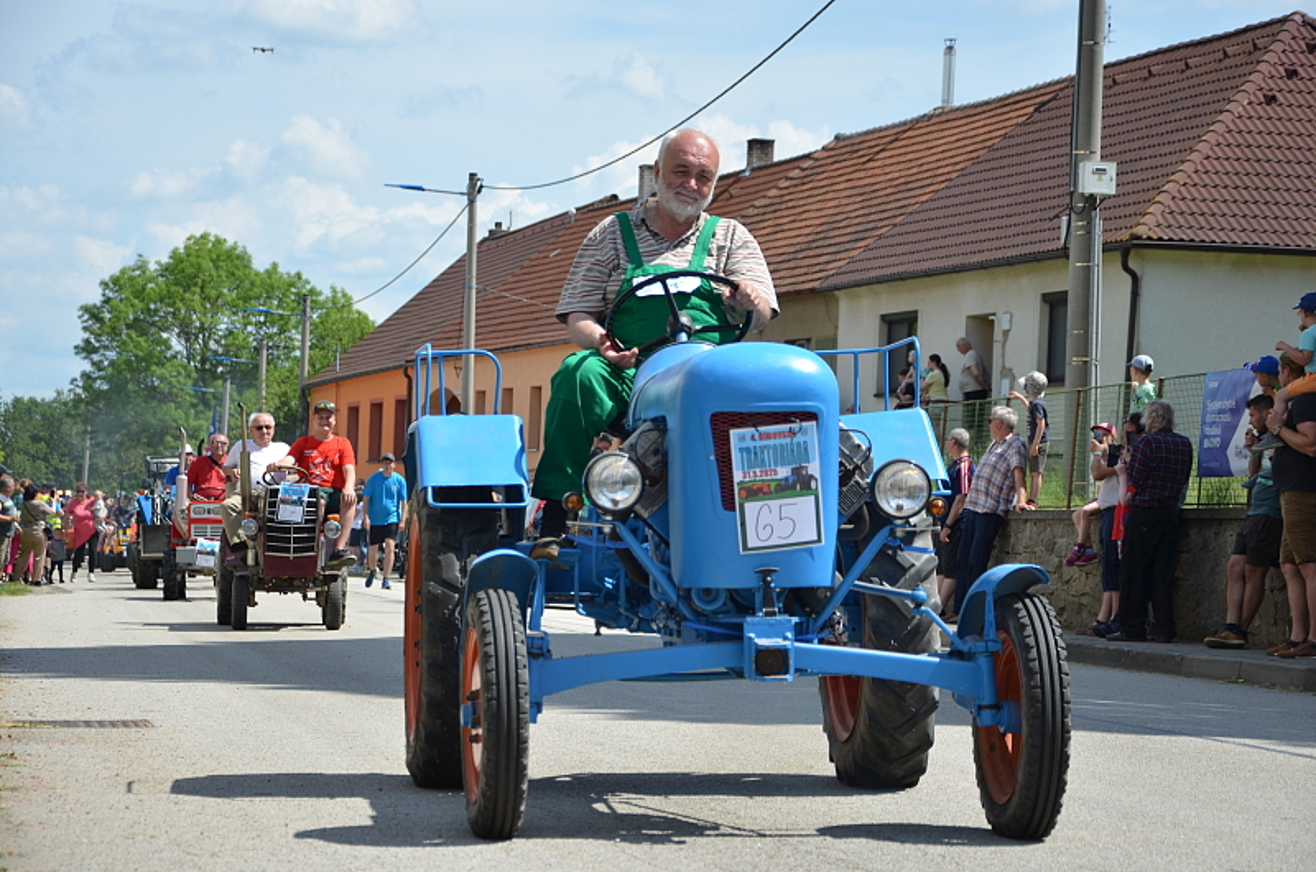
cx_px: 658
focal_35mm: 93
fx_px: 3393
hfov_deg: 22.0
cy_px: 436
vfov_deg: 14.6
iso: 100
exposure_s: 1/500
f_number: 5.3
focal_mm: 62
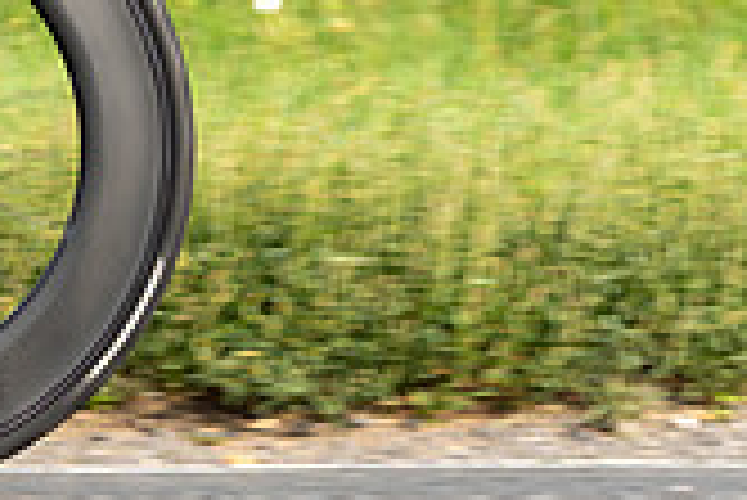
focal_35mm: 341
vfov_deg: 4.0
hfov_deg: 5.9
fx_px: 7082
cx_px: -580
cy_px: -413
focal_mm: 68
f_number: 4
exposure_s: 1/640
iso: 125
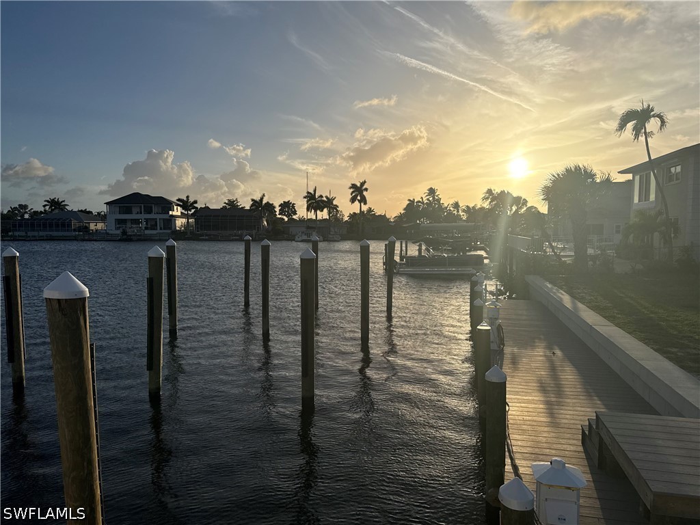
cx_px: 350
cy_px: 262
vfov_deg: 56.8
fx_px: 485
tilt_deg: -3.9
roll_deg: +0.1
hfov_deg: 71.6
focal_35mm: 24
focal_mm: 6.76
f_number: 1.78
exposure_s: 1/14286
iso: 125
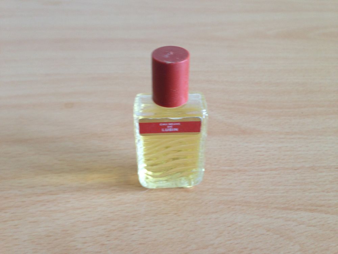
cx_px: 169
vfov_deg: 42.9
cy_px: 127
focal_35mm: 33
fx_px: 322
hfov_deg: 55.4
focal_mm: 4.13
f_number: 2.4
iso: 64
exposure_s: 1/20
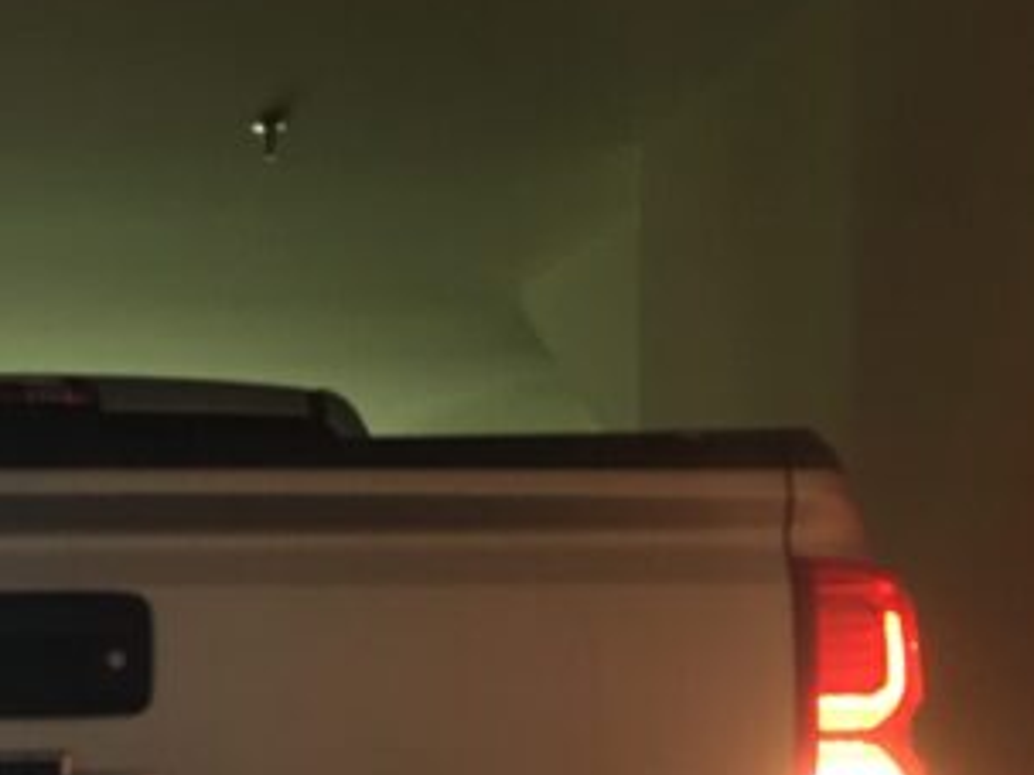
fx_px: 2001
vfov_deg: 20.9
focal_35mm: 67
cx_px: 147
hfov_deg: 28.1
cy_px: 852
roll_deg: +1.1
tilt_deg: -0.5
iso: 80
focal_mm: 4.15
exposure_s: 1/4
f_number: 2.2
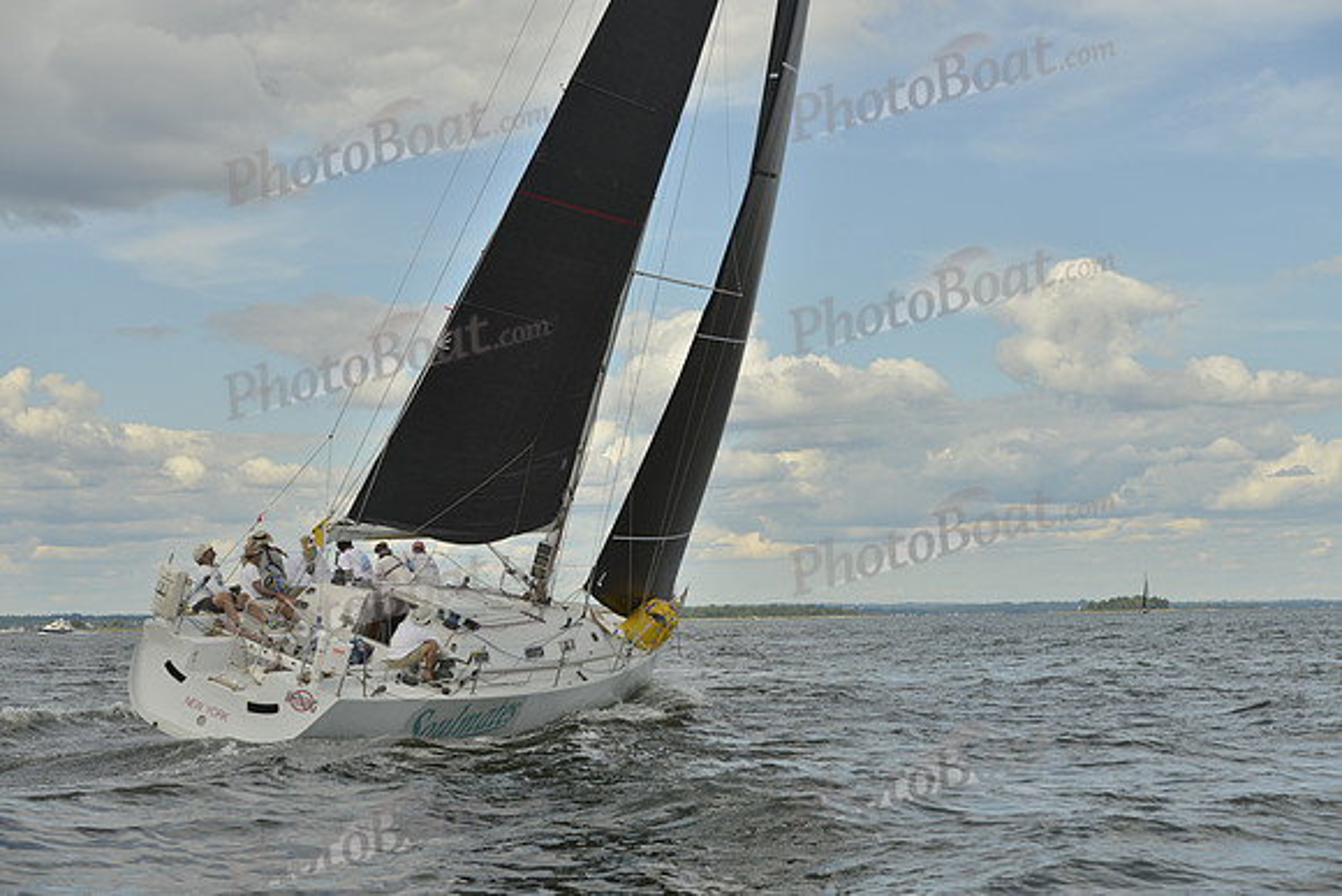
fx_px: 2610
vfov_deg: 19.5
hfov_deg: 28.8
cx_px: 671
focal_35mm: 70
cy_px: 448
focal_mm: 70
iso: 200
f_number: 7.1
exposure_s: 1/1000
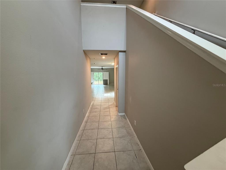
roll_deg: +0.1
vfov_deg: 85.7
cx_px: 113
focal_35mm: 14
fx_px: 91
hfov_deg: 102.1
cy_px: 85
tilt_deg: -5.8
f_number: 2.2
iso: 250
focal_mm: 2.22
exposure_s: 1/120
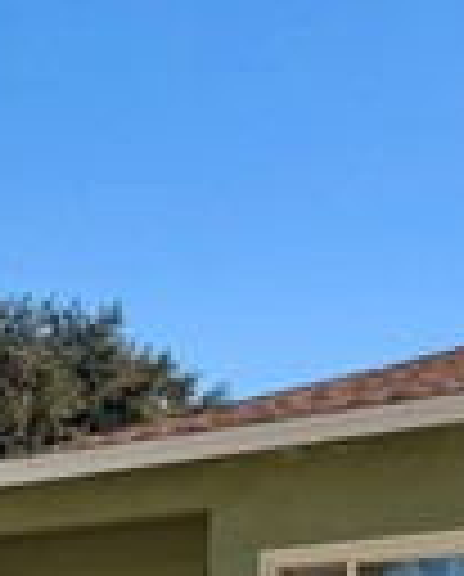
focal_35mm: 117
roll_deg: -2.5
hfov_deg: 13.1
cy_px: 612
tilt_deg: +8.4
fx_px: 2001
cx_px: 23
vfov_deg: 16.0
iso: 80
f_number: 1.78
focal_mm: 6.76
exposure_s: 1/4405
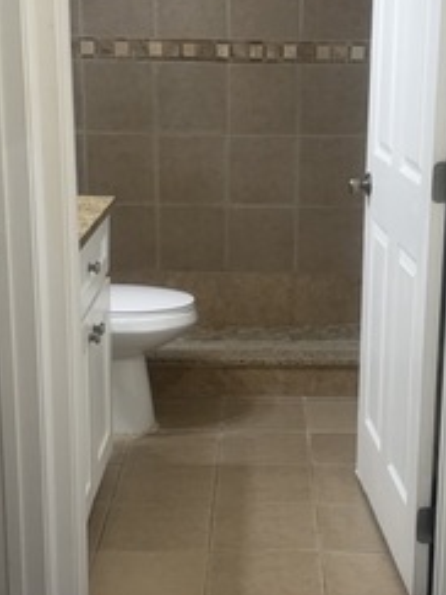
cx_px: 284
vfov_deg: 29.4
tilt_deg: -13.2
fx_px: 1135
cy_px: 312
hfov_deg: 22.2
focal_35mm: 66
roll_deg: -1.8
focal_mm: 6.76
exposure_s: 1/120
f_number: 1.78
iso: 125
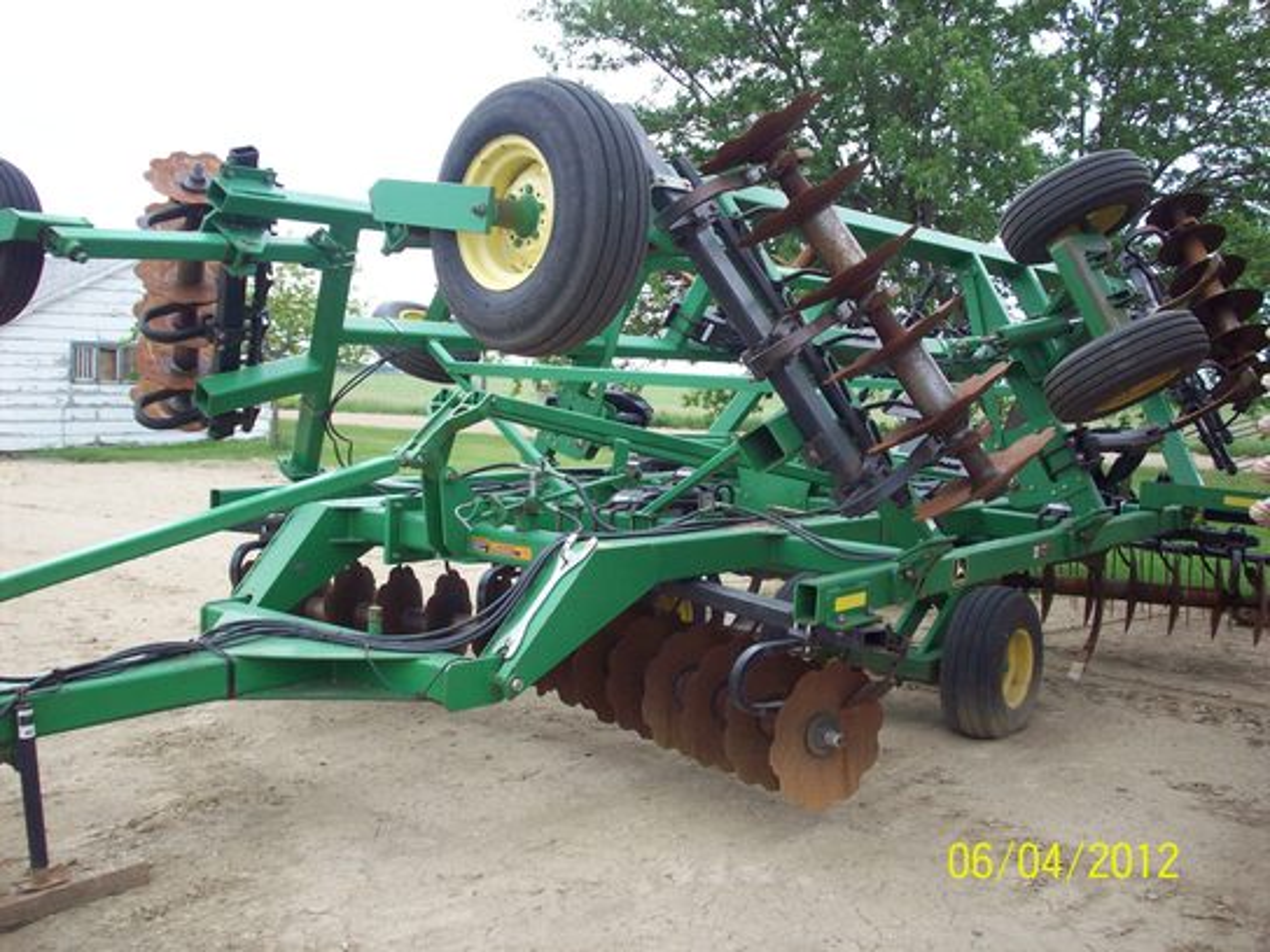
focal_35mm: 37
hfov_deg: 50.1
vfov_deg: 38.7
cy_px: 476
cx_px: 635
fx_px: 1357
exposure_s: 1/439
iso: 80
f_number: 2.8
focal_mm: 6.2
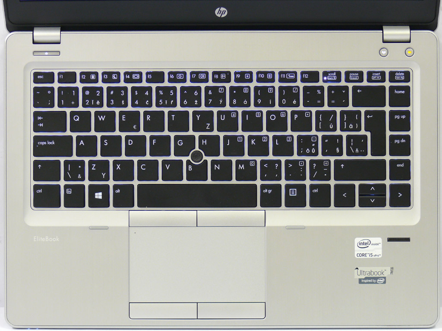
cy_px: 166
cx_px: 221
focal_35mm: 114
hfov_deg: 17.3
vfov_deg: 13.0
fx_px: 1456
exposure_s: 1/8
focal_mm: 24
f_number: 3.6
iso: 100
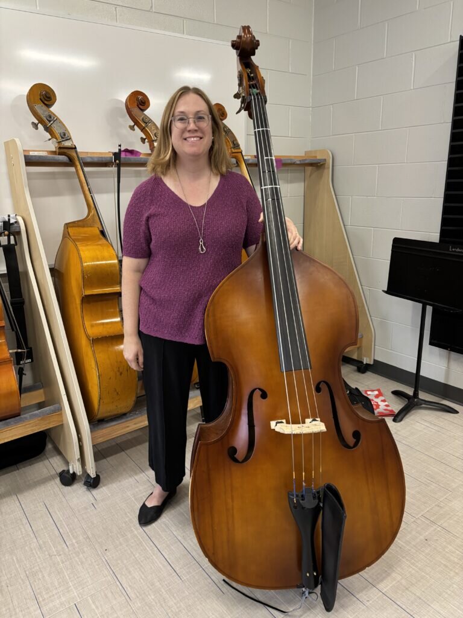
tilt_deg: -16.0
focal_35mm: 26
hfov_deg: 53.1
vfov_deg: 67.3
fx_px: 464
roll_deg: +0.1
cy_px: 309
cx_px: 232
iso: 200
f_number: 1.6
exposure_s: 1/60
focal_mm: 5.96
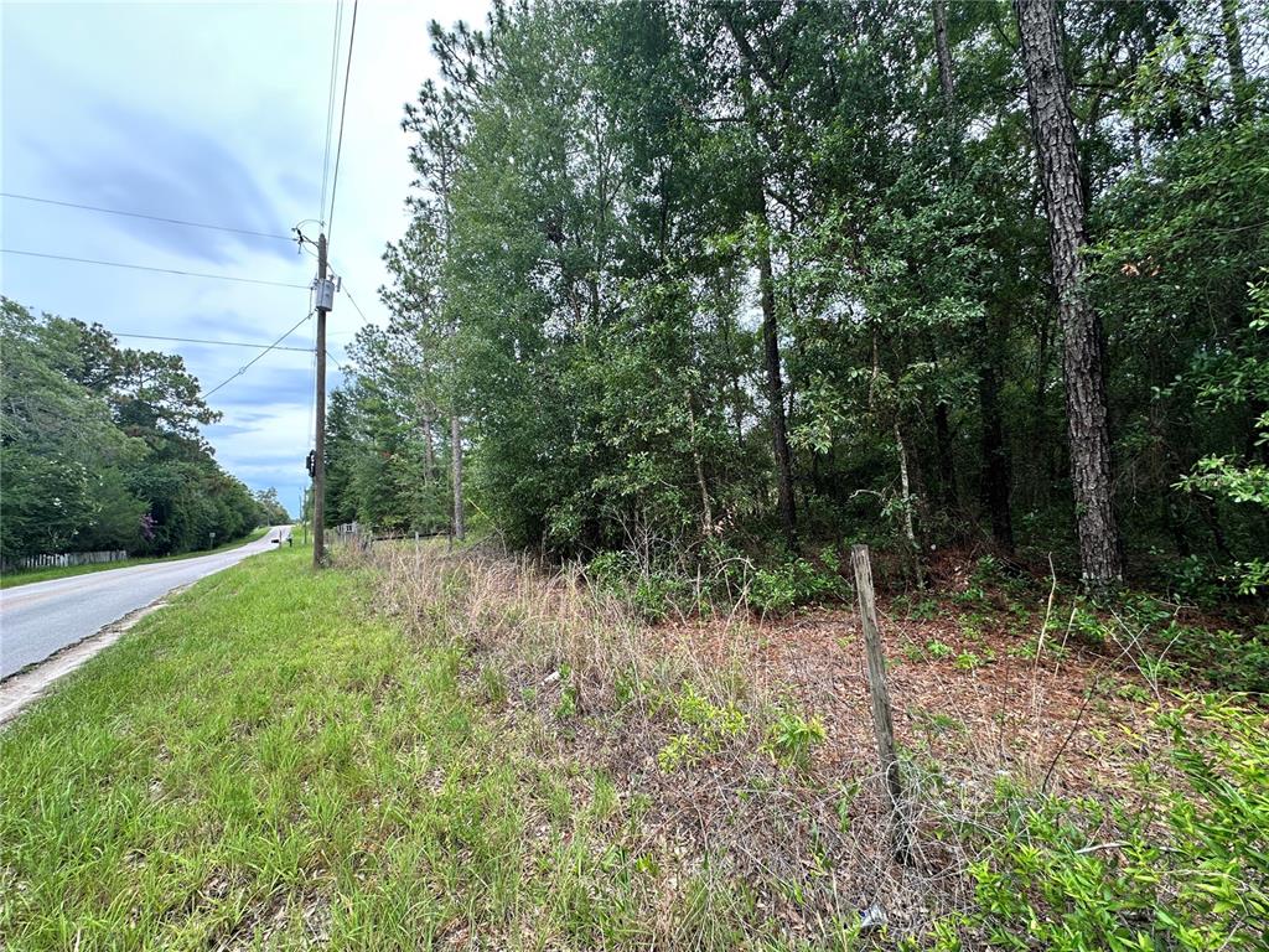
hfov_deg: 102.1
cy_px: 476
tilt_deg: +3.2
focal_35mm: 14
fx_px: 513
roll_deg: +3.9
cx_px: 634
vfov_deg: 85.7
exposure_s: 1/192
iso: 40
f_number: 2.2
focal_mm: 2.22
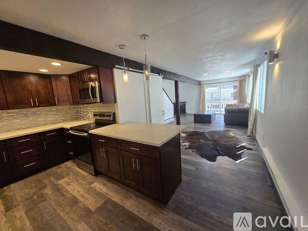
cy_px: 116
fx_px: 116
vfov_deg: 89.9
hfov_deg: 106.2
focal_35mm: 13
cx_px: 154
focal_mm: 1.7
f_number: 2.2
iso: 160
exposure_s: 1/60
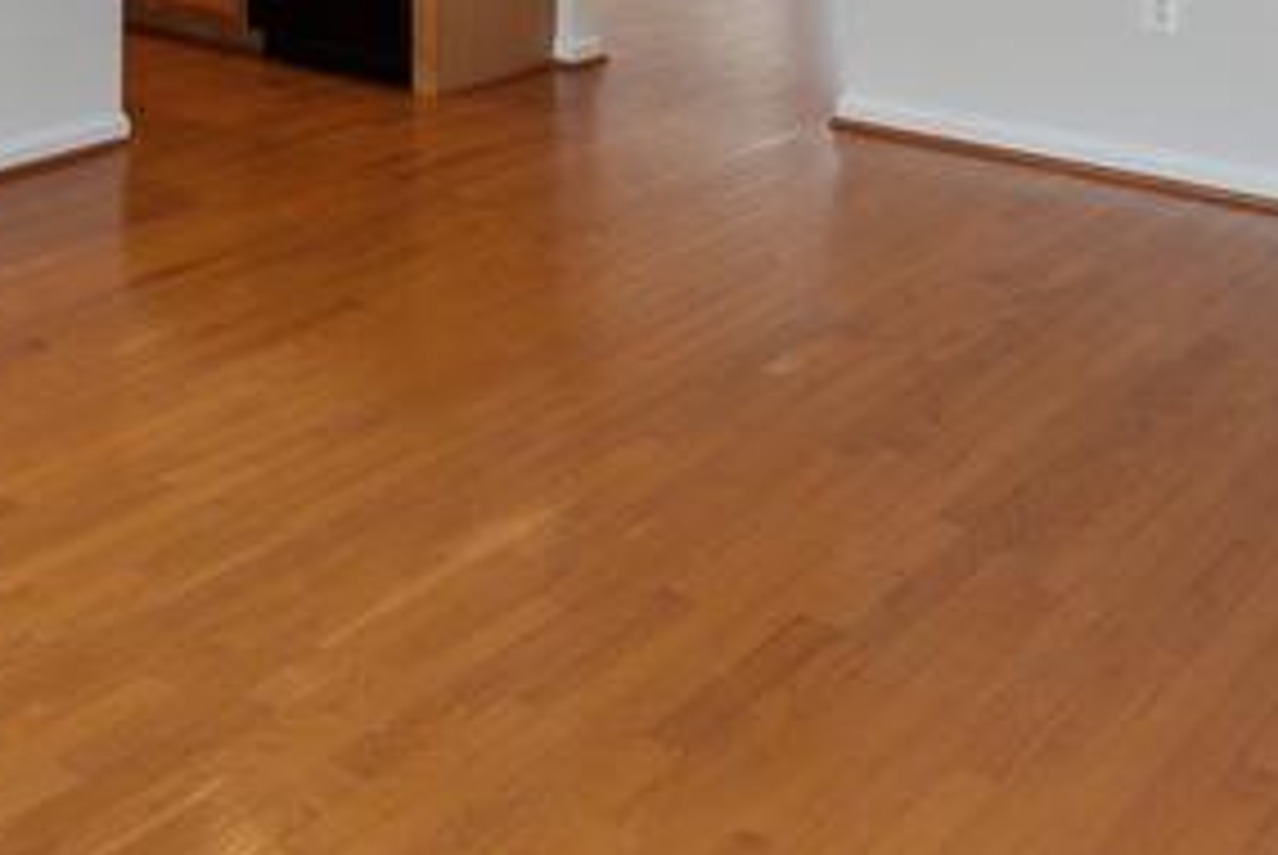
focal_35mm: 54
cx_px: 148
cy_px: -335
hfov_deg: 34.9
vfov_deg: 21.9
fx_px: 1919
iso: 250
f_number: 9
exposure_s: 1/10
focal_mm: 10
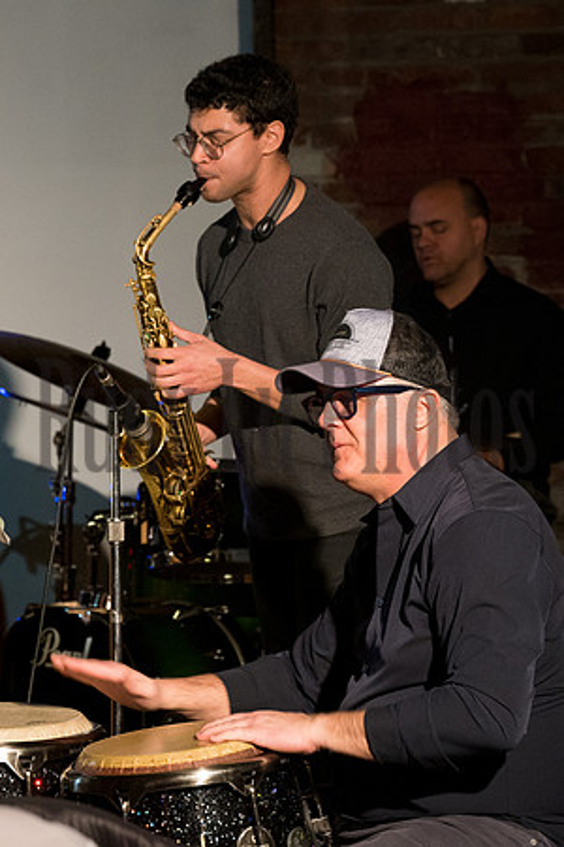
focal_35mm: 150
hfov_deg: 9.1
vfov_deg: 13.7
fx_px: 3525
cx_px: 282
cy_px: 424
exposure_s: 1/50
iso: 6400
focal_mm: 100
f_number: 5.6
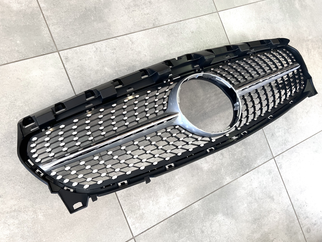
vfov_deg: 51.3
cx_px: 165
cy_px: 121
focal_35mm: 27
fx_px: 251
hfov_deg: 65.3
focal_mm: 5.7
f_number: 1.5
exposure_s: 1/121
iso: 125
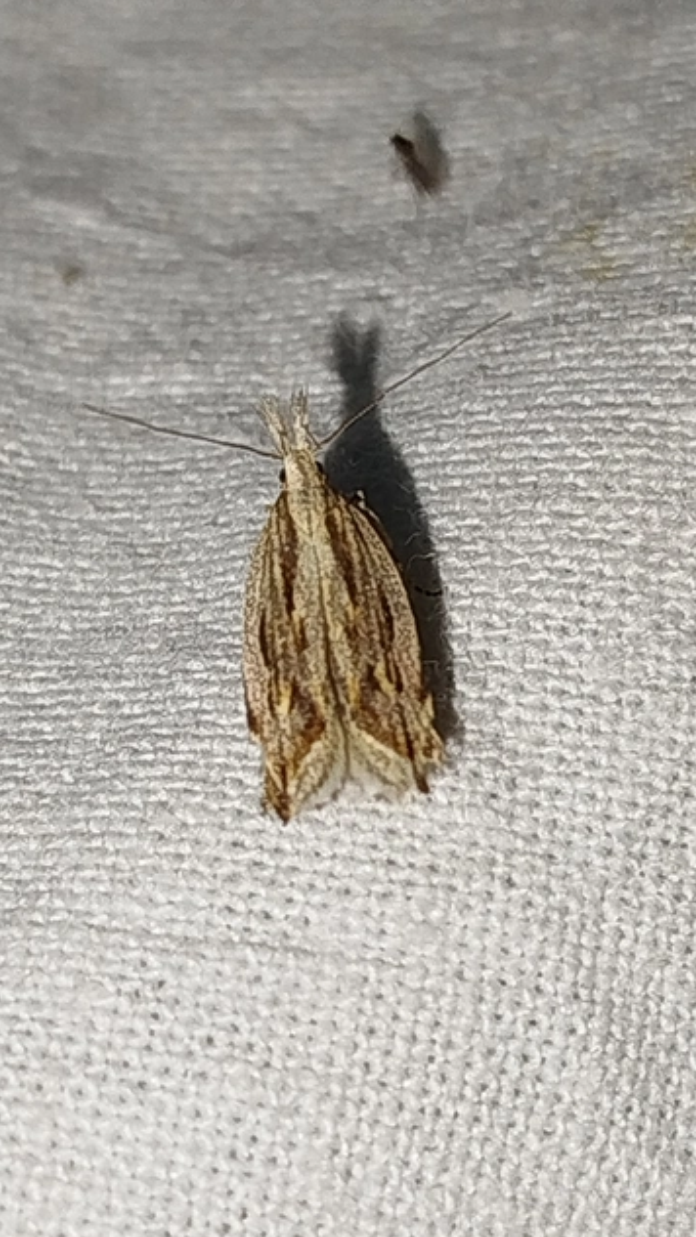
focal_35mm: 119
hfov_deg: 10.2
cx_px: 356
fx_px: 3905
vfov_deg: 18.0
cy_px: 623
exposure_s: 1/50
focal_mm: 5.31
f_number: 1.7
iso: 64
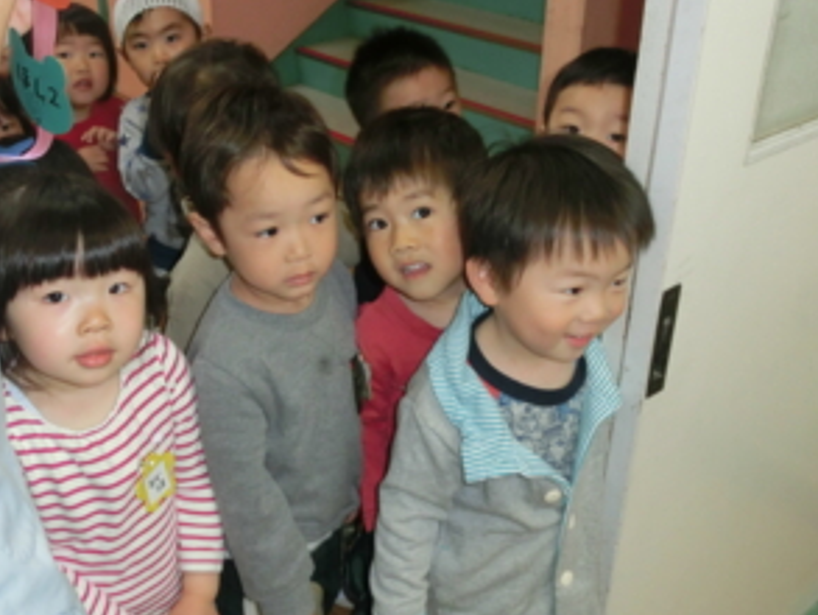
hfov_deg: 45.4
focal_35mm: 41
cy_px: 266
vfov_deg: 35.1
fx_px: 969
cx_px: 315
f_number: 3.5
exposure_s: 1/100
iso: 400
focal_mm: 5.36
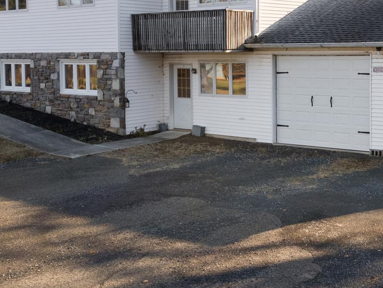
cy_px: 76
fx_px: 586
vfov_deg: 27.2
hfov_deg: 35.1
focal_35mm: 53
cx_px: 304
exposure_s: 1/100
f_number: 2.8
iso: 100
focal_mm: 8.38
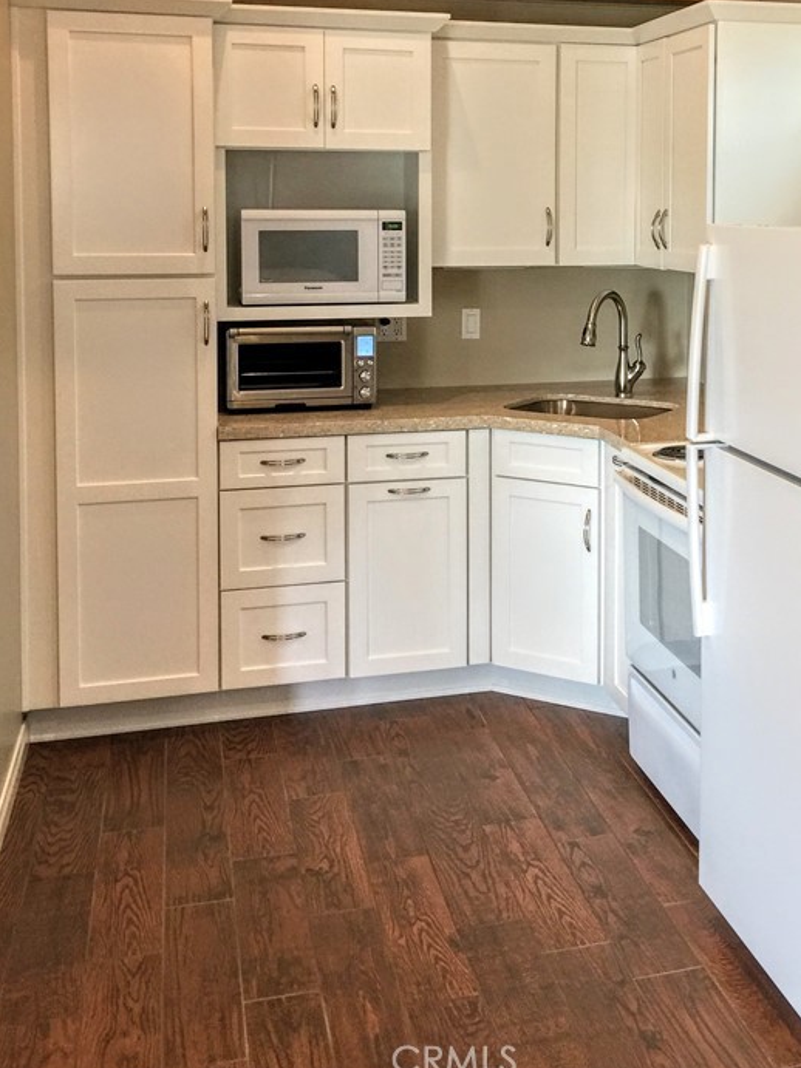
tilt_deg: -4.4
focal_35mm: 43
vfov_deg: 42.7
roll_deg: -0.2
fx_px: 1327
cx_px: 566
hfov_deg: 33.1
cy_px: 291
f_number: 2.2
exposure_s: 1/15
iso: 40
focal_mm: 4.15
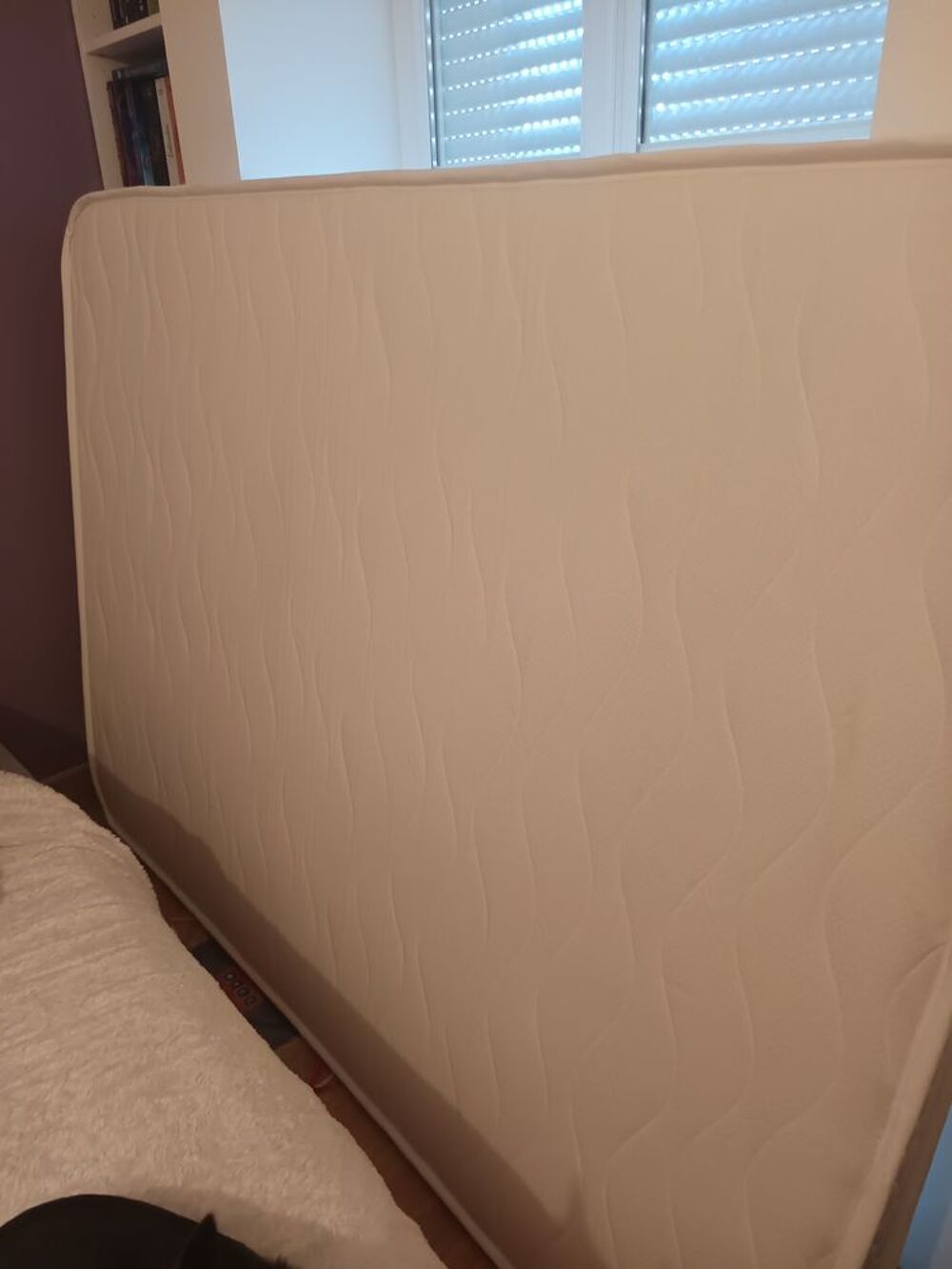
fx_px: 880
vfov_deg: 71.6
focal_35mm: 24
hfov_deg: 56.8
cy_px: 634
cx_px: 476
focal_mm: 5.31
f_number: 1.7
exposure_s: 1/50
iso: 1093
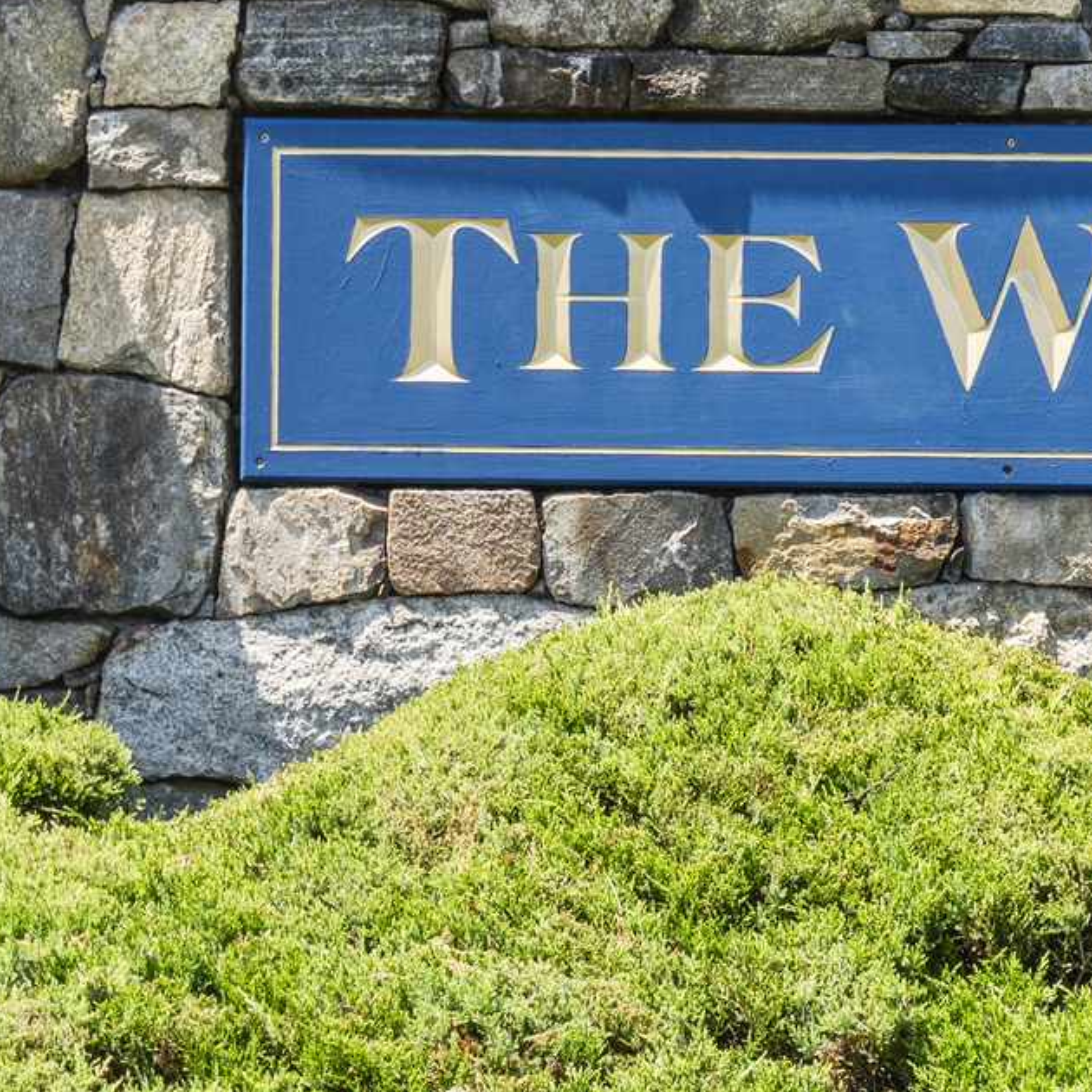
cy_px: 541
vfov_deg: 12.0
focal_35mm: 145
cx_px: 1310
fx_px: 5175
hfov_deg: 11.8
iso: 200
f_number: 9
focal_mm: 35
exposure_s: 1/25
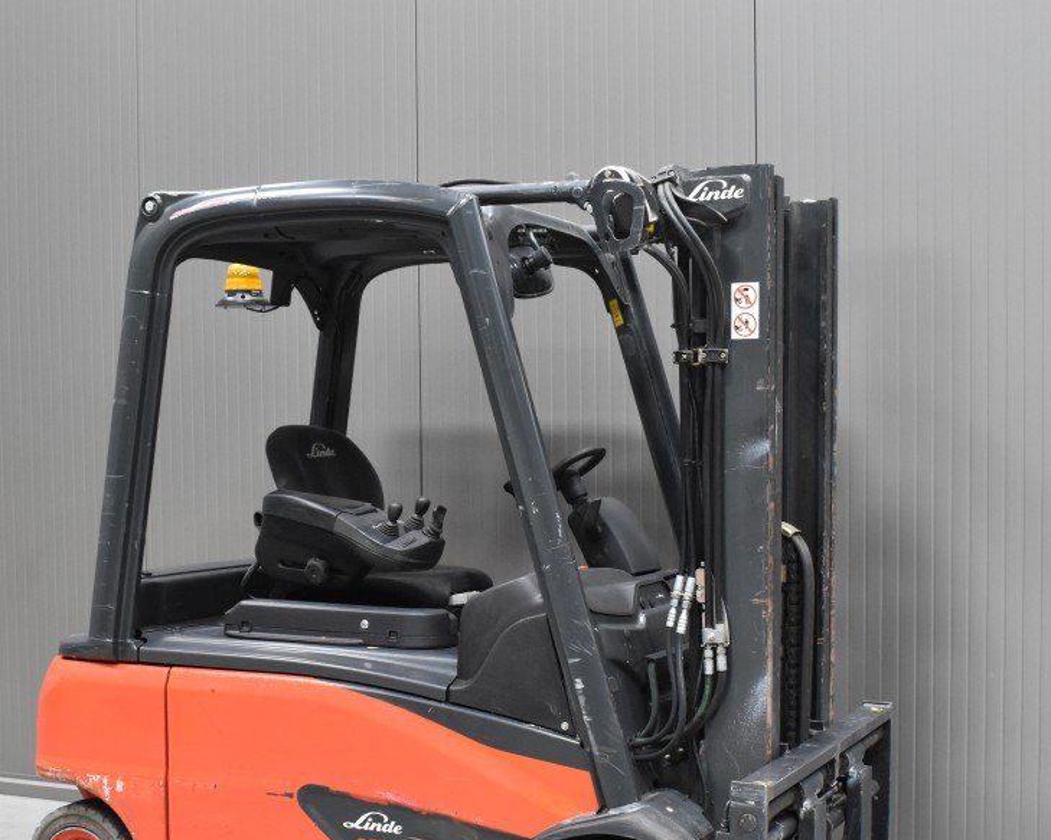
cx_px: 542
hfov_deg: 36.7
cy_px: 565
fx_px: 1586
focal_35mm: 51
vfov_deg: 29.5
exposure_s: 1/30
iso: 1600
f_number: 5.6
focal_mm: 22
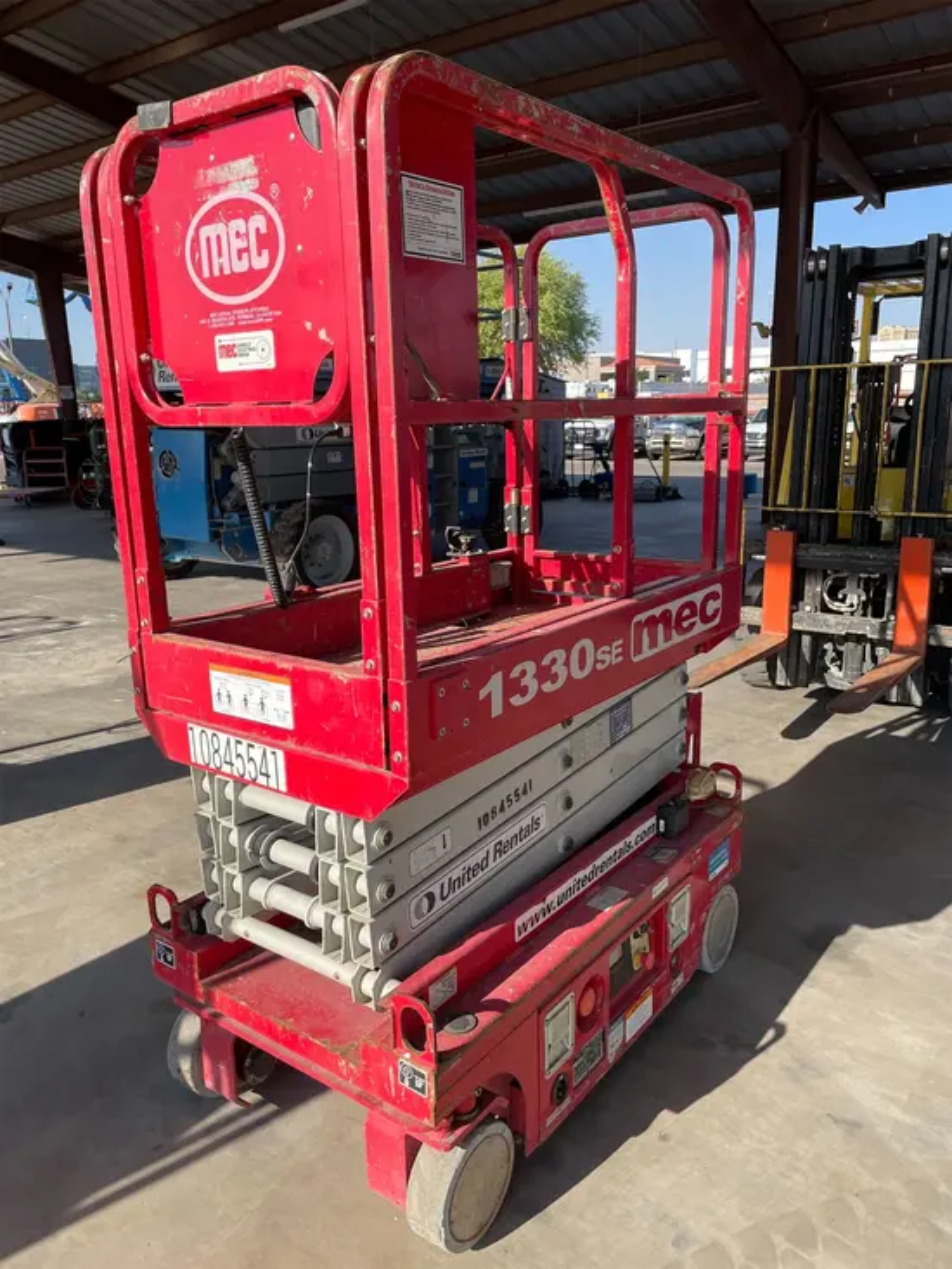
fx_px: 953
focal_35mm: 26
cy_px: 634
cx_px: 476
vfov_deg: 67.3
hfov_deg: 53.1
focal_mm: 4.2
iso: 32
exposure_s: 1/1715
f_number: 1.6
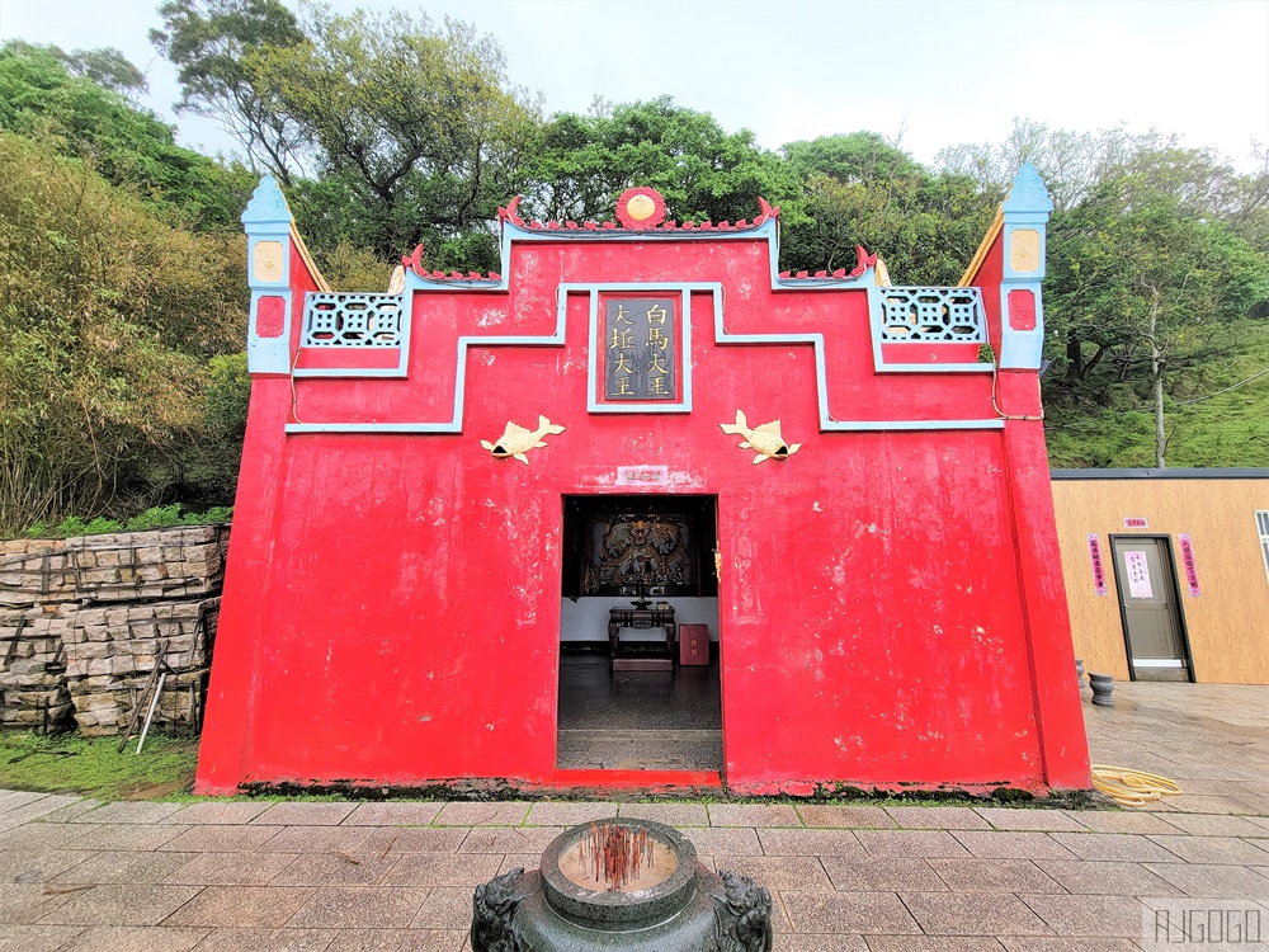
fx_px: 477
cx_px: 634
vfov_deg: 89.9
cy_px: 476
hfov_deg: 106.2
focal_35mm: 13
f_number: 2.2
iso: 50
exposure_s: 1/347
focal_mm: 2.2
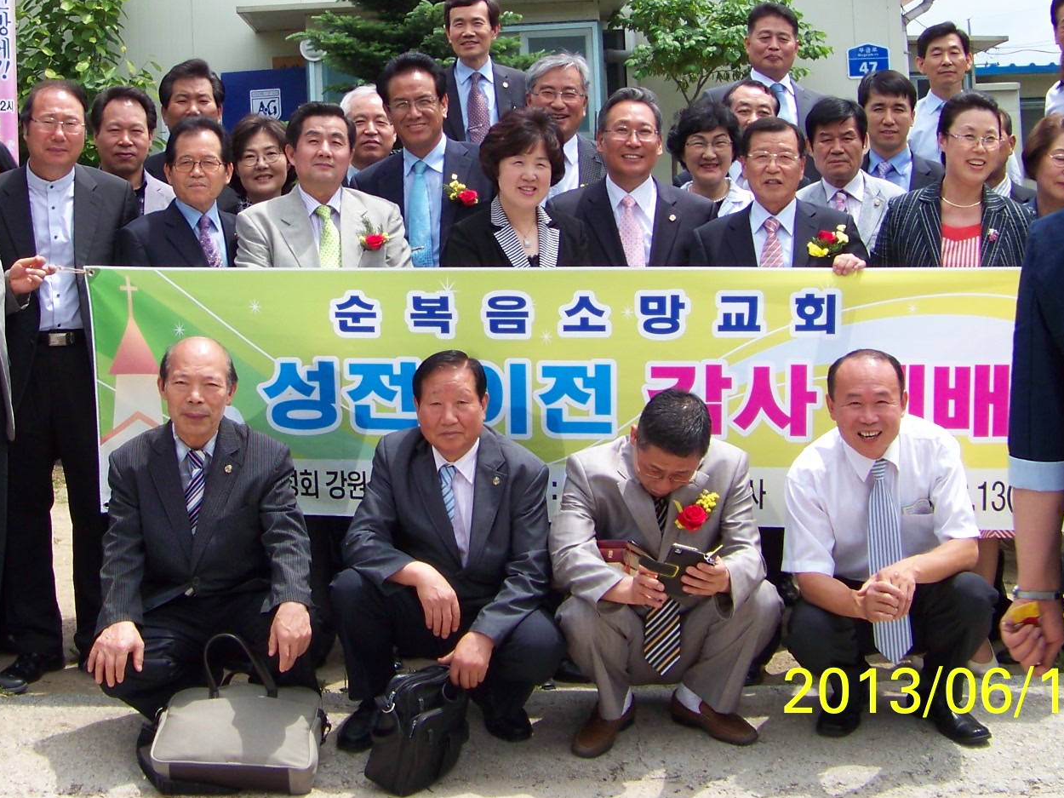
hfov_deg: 32.5
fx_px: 1813
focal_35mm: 59
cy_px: 216
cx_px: 362
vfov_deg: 24.6
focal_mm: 5.85
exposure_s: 1/640
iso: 64
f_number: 2.8
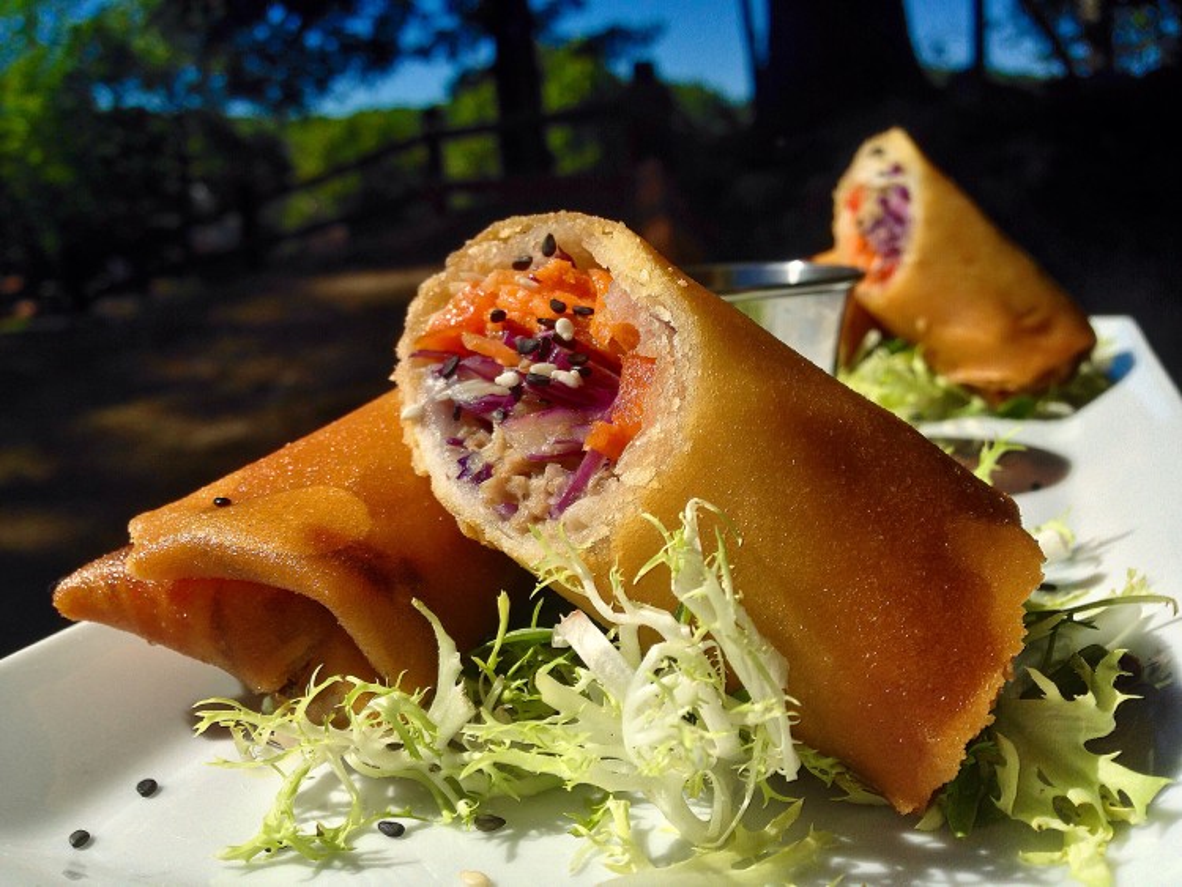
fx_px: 1127
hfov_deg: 55.3
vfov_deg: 43.0
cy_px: 444
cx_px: 591
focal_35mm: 33
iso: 50
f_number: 2.4
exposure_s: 1/2584
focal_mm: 4.12
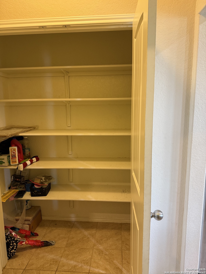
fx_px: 190
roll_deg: +0.2
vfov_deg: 71.6
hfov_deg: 56.8
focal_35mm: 24
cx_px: 103
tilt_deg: -8.9
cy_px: 137
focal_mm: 6.76
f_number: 1.78
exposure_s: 1/60
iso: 250
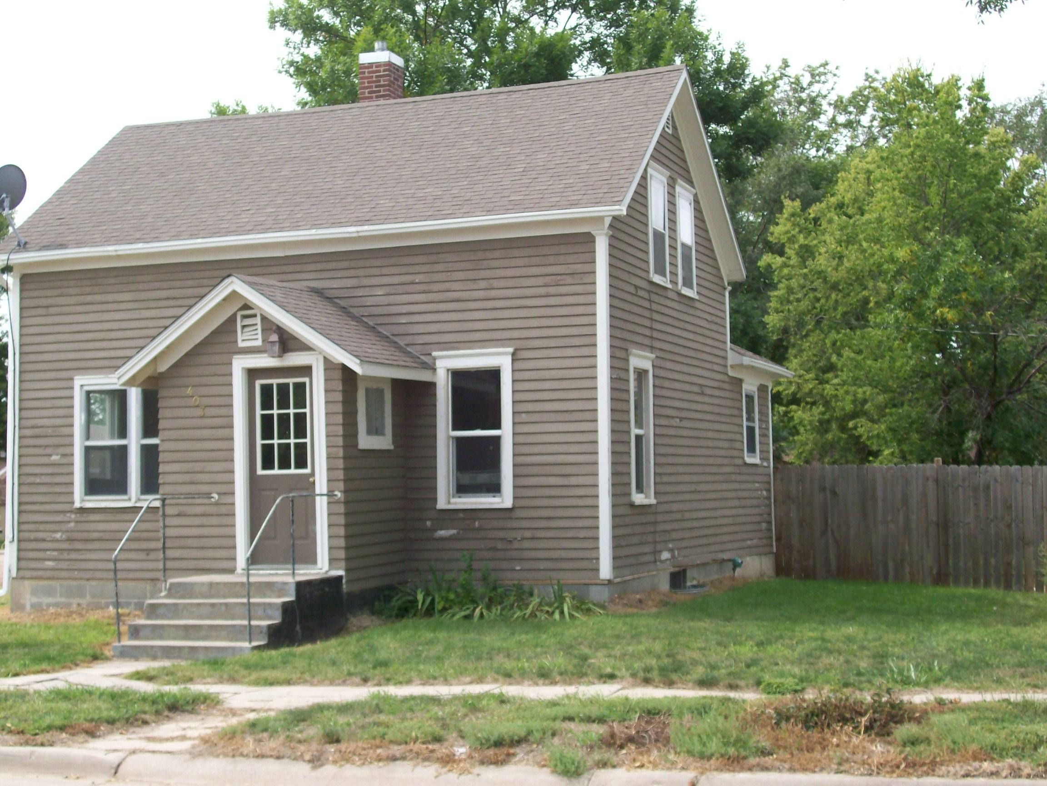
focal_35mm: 56
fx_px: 1694
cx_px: 524
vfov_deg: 26.1
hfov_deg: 34.3
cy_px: 393
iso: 80
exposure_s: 1/482
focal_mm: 9.4
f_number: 3.4
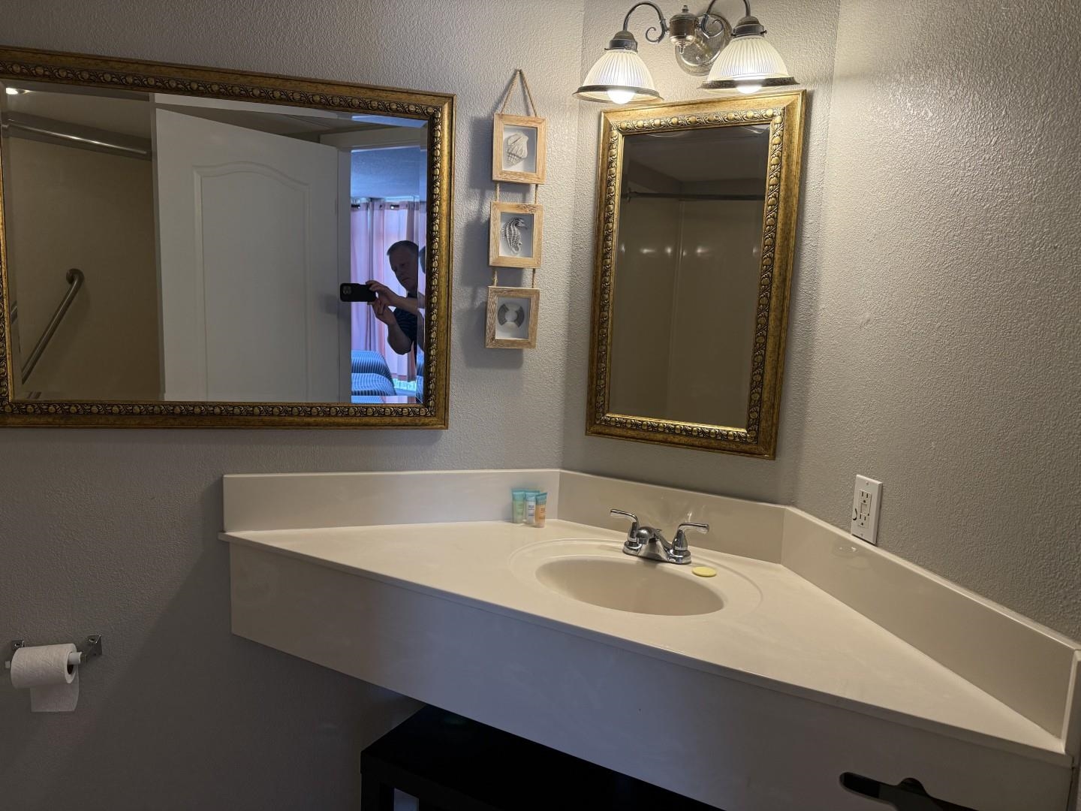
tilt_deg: -8.2
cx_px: 540
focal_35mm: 24
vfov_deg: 56.8
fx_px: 749
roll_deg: -3.0
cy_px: 406
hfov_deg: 71.6
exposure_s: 1/161
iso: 200
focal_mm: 6.76
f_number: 1.78
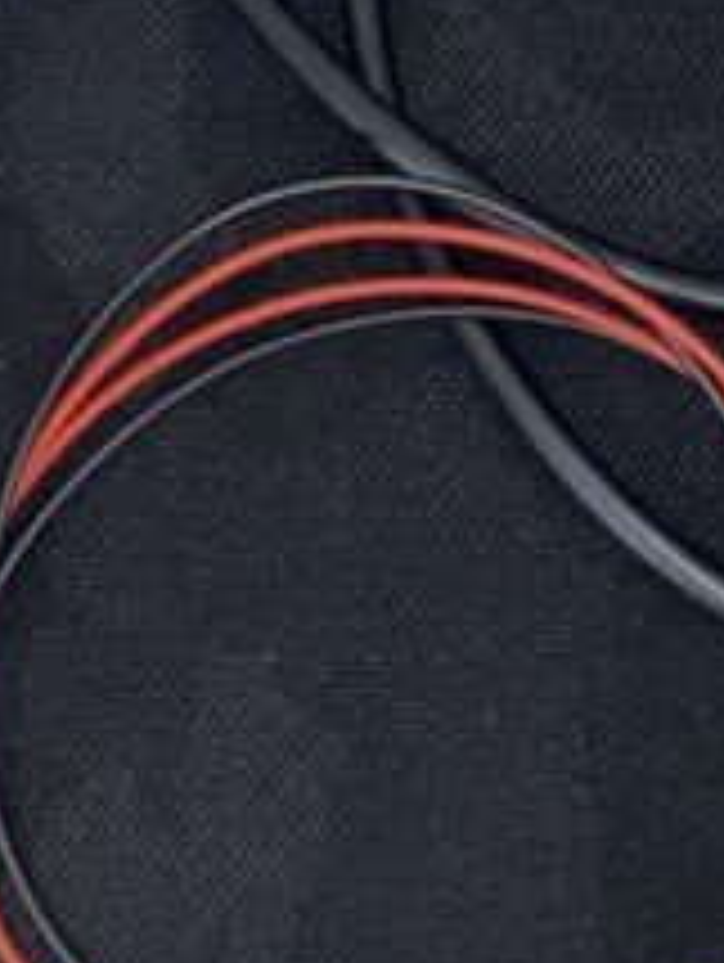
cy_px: 74
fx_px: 4954
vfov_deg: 11.0
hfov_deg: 8.3
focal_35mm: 178
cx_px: 778
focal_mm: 4.25
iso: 40
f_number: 1.8
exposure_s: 1/100
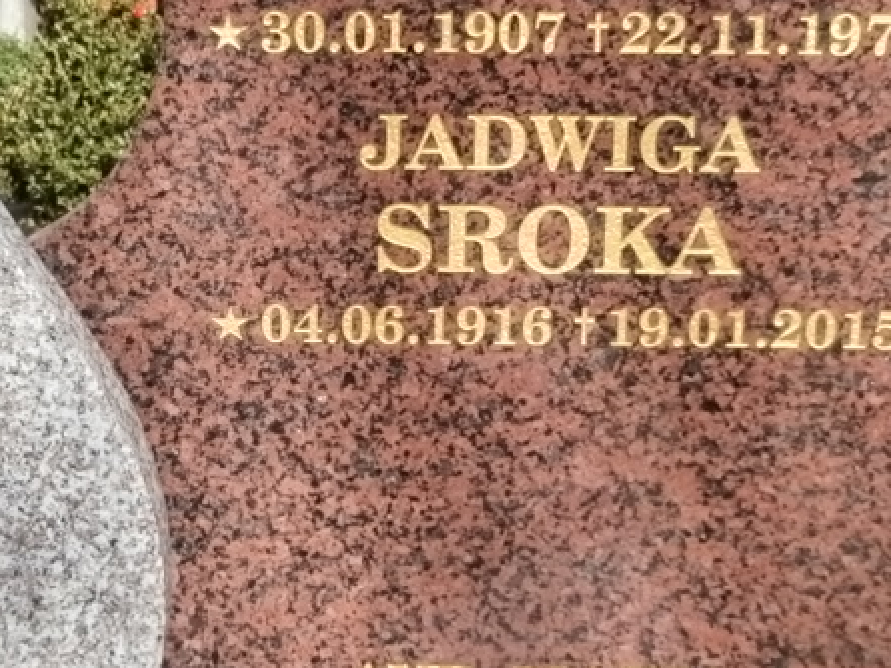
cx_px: 218
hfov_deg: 27.7
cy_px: 282
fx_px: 1777
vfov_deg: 21.3
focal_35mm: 69
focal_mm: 4.2
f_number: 3
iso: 100
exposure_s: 1/800
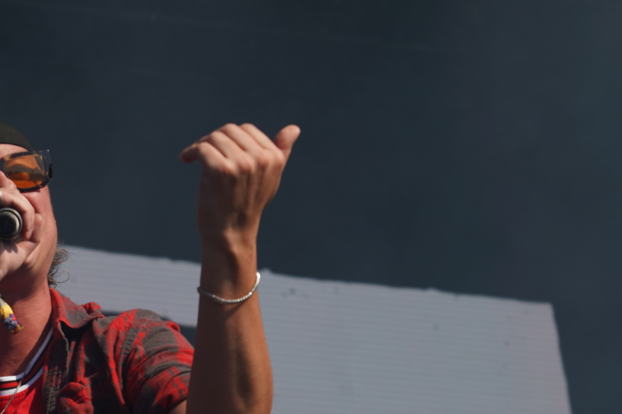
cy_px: 322
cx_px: 88
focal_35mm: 208
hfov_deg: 9.9
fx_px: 3593
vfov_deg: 6.6
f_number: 8
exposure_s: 1/400
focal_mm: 105
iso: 100
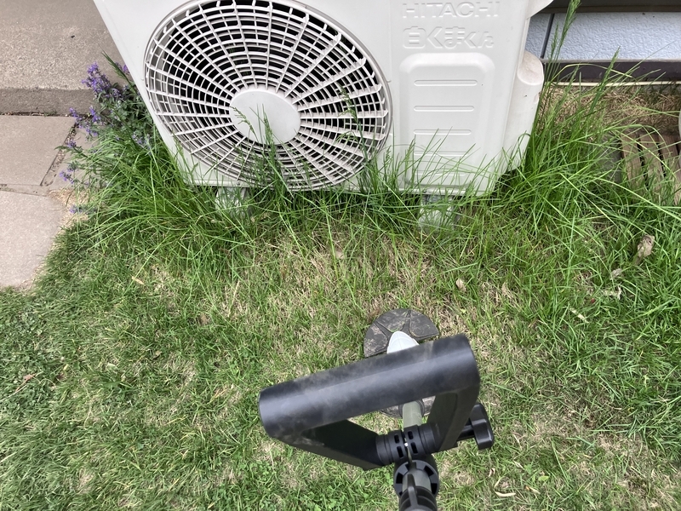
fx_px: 551
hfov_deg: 63.4
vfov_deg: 49.7
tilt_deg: -54.3
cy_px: 256
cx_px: 340
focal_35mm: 28
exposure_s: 1/105
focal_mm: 3.99
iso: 80
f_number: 1.8
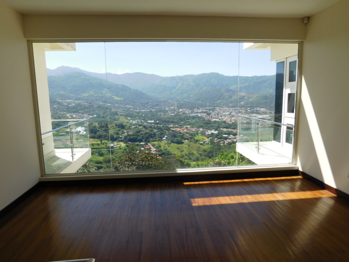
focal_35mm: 23
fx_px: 232
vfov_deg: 58.9
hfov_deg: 73.9
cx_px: 174
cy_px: 131
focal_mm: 4
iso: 125
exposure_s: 1/250
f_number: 3
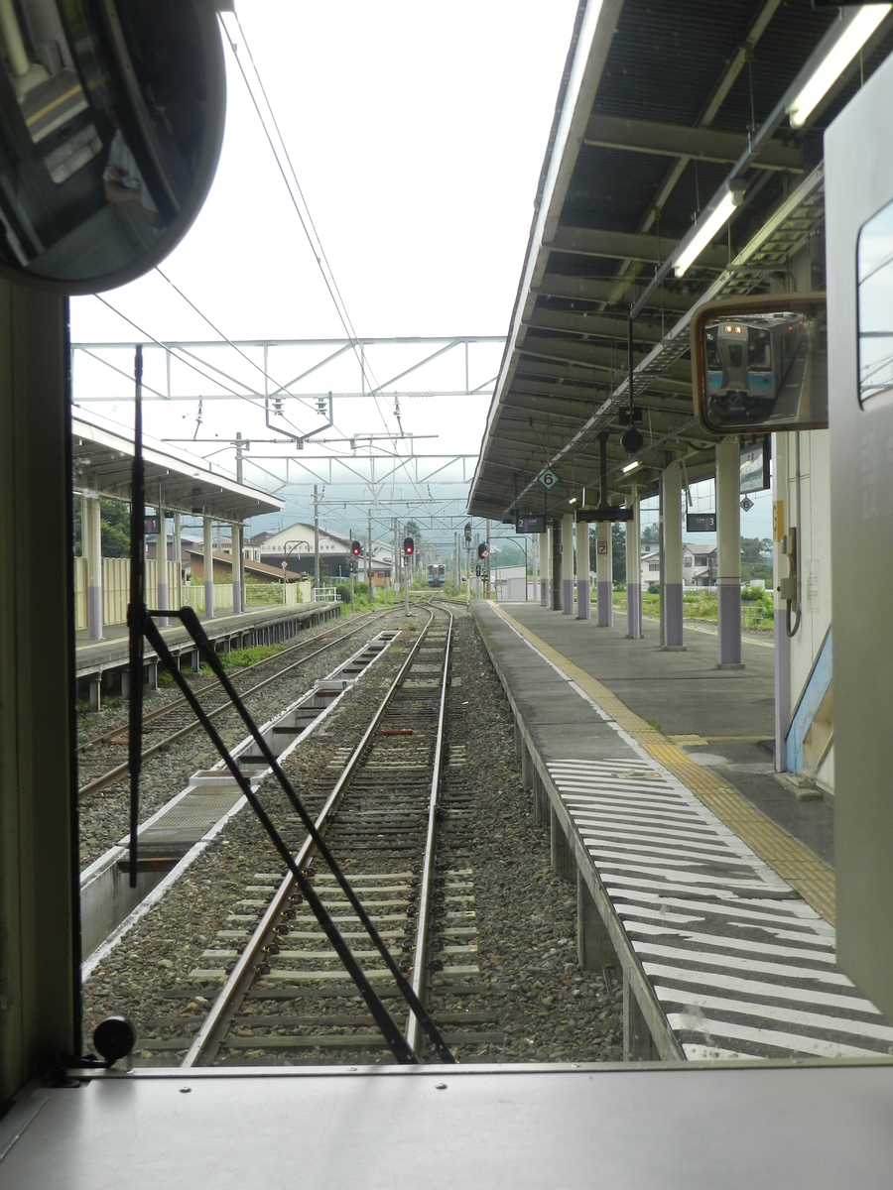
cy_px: 595
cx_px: 446
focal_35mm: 53
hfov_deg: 27.5
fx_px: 1823
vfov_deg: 36.2
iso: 160
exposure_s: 1/160
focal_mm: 9.4
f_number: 4.4
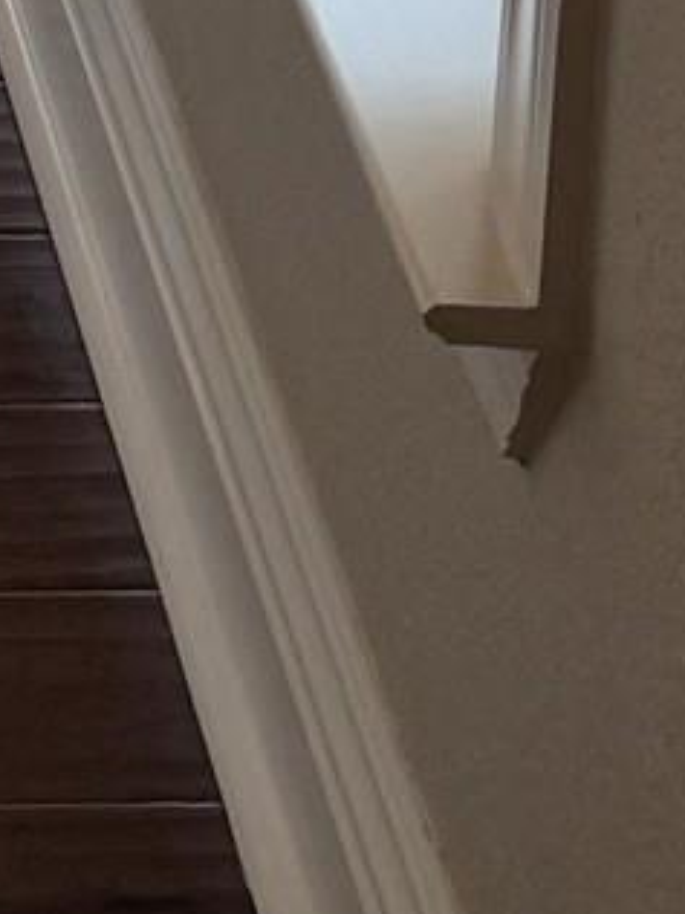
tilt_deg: -9.2
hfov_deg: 8.1
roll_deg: -1.5
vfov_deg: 8.5
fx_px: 4617
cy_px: -2190
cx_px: -682
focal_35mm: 175
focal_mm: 6.76
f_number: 1.78
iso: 125
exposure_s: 1/158
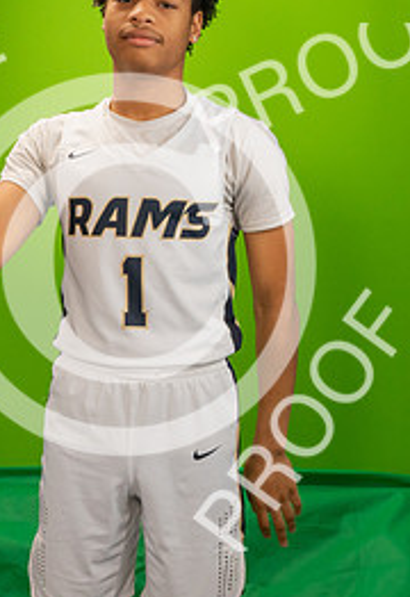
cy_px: 217
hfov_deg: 19.6
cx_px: 167
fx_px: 1188
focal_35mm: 71
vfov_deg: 28.1
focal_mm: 24
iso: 800
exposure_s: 1/60
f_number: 20
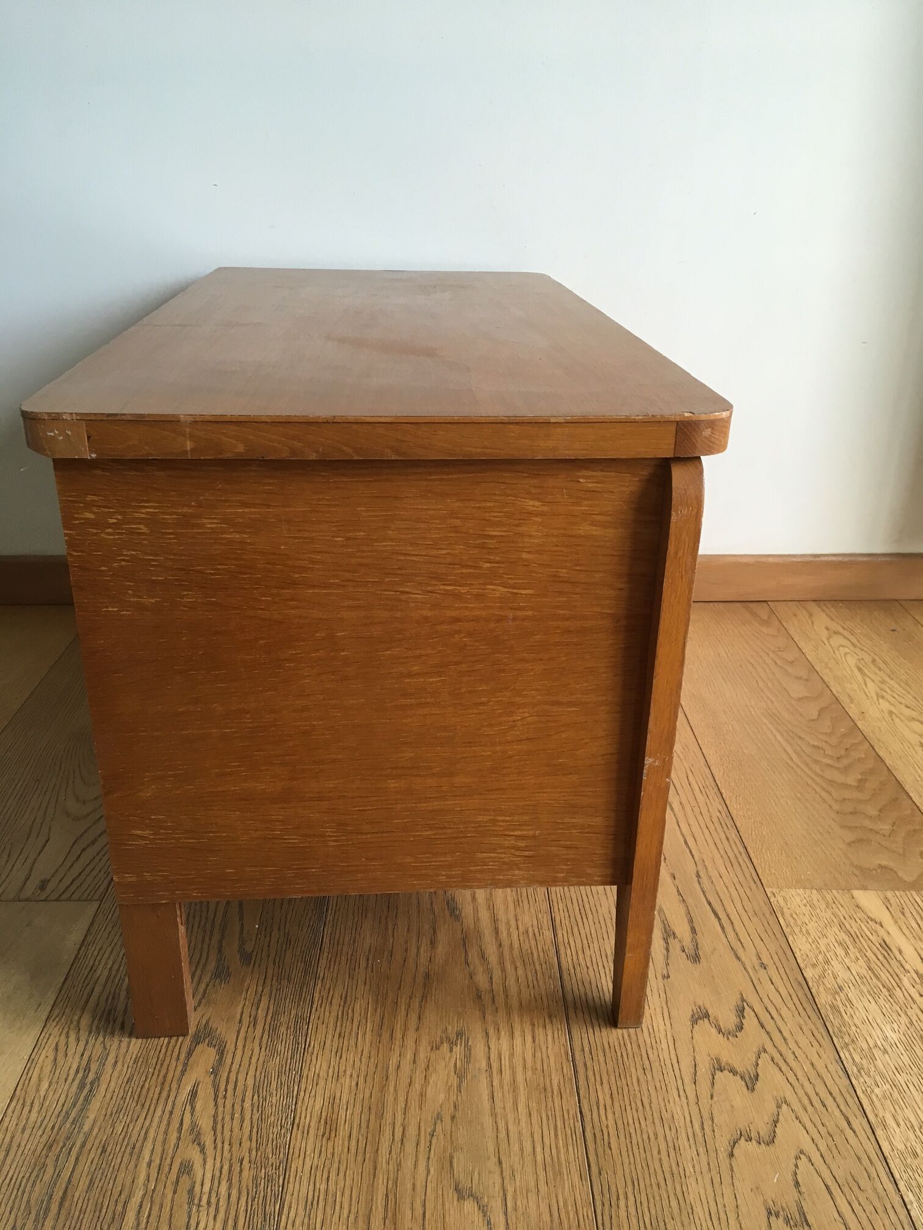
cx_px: 462
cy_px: 615
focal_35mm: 29
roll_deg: -1.1
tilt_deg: -23.2
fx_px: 1031
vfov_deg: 61.7
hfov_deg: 48.2
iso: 40
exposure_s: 1/33
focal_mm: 4.15
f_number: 2.2
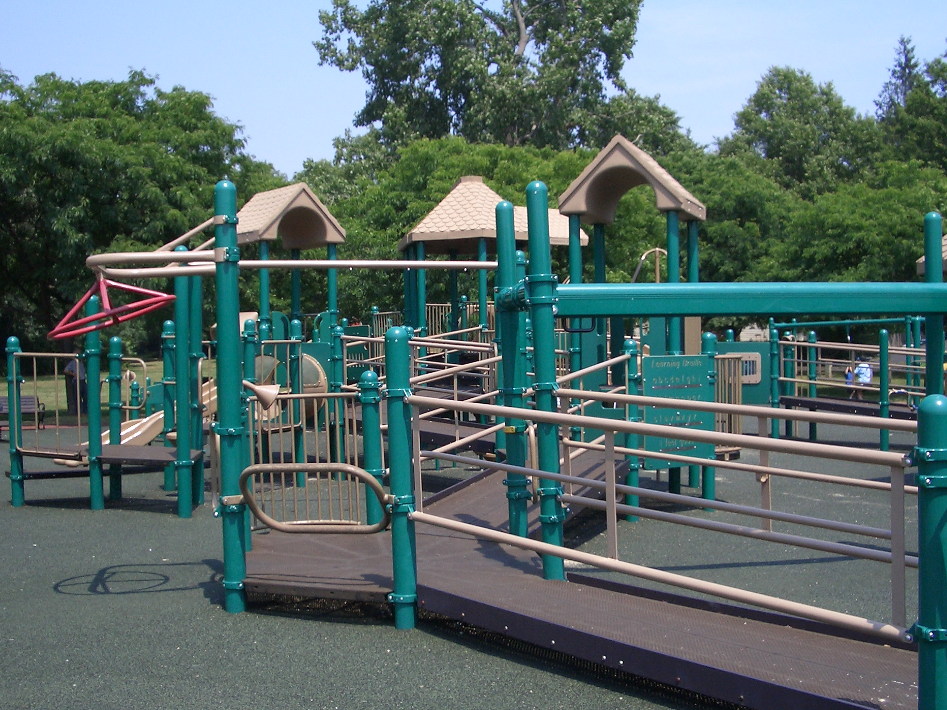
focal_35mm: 44
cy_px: 369
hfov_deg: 42.9
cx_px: 422
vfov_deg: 32.9
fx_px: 1204
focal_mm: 5.8
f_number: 4.3
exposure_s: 1/400
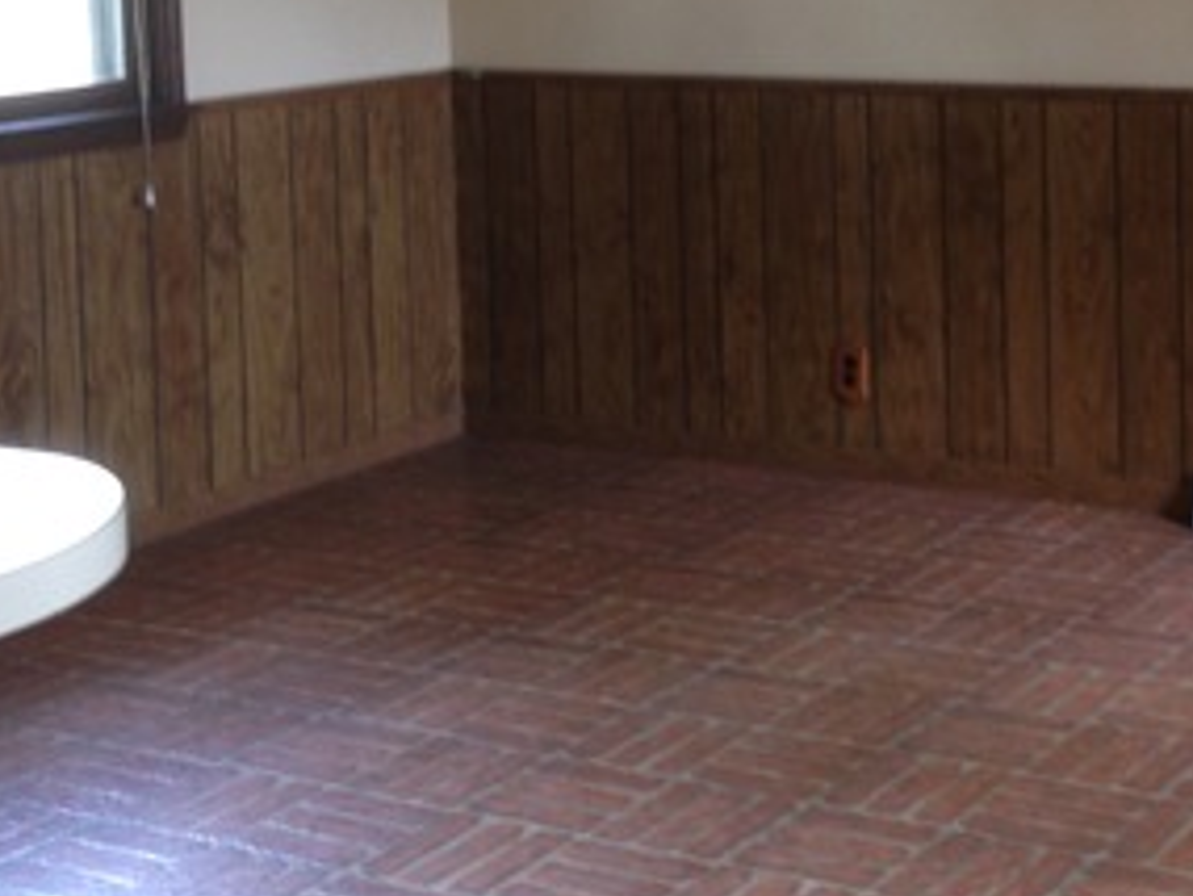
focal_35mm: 74
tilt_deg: -4.3
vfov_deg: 19.5
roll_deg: +2.9
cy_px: 46
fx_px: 2551
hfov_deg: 25.8
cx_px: 959
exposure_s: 1/20
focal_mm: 4.12
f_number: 2.4
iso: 80
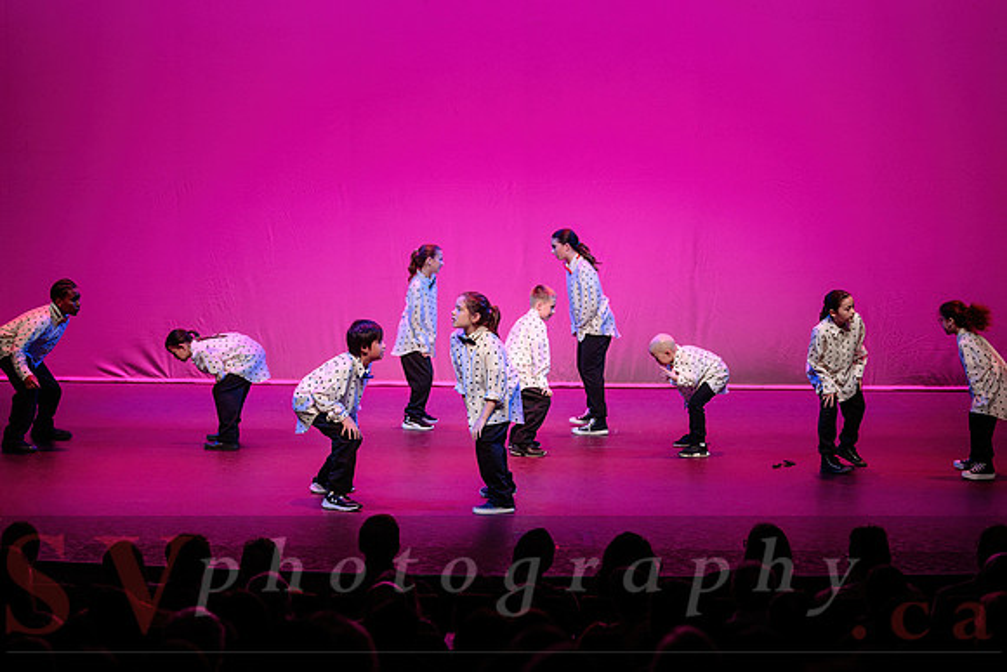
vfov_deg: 14.3
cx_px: 514
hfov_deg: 21.4
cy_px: 336
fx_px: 2670
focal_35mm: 95
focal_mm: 92
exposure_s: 1/500
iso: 1250
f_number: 2.8
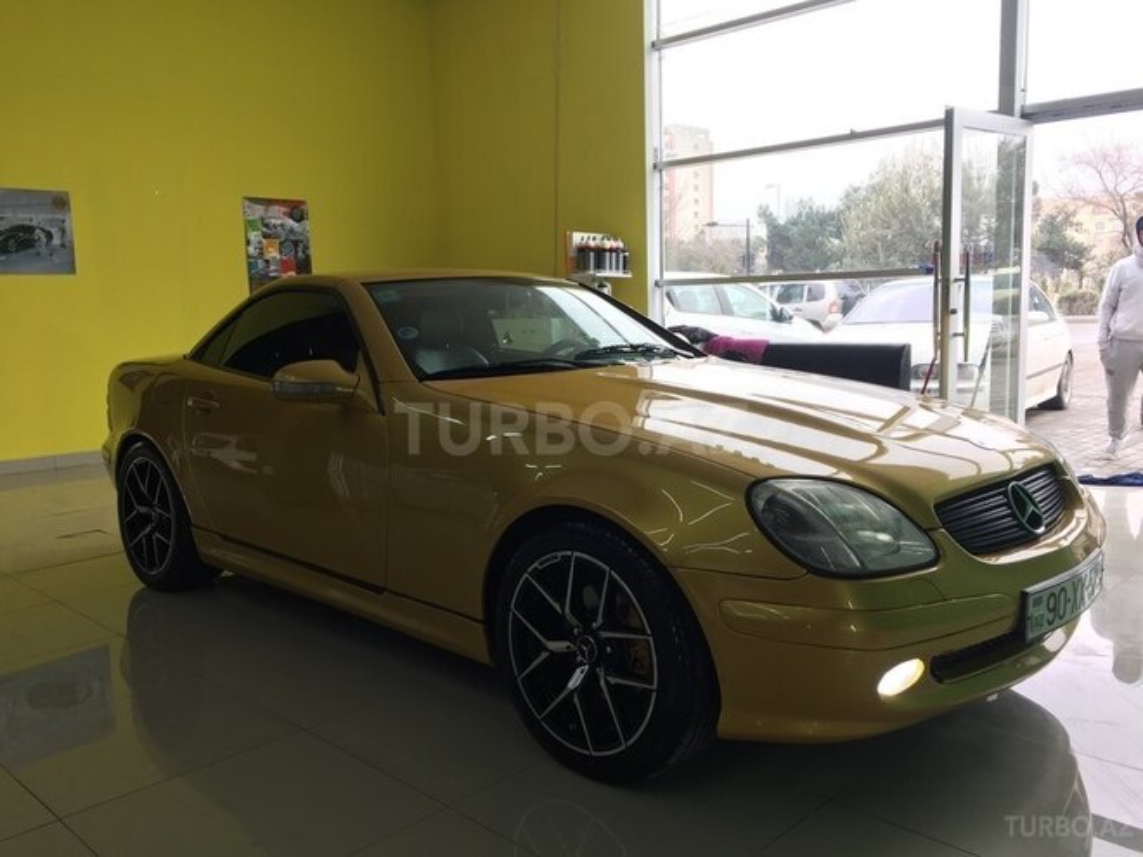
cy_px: 428
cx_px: 572
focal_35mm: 29
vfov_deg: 48.2
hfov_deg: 61.7
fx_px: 958
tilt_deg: -7.3
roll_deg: +1.2
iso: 32
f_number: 2.2
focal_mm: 4.15
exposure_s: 1/101
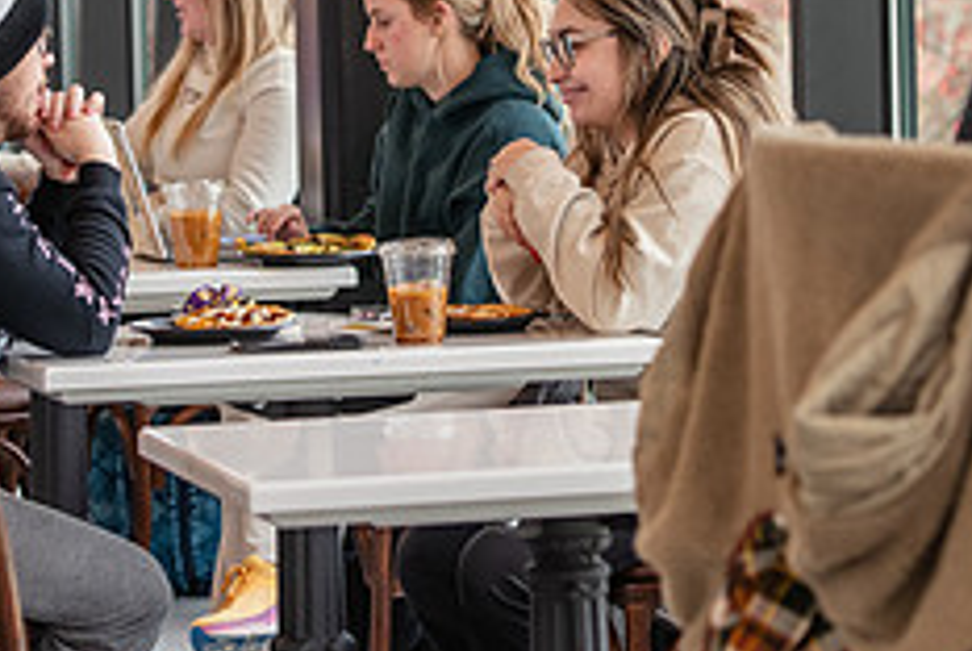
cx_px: 451
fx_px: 5785
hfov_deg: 9.6
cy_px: -23
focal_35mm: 214
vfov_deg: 6.4
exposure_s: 1/200
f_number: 3.5
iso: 500
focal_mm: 86
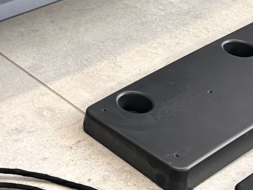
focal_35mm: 115
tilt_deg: -25.8
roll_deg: -1.3
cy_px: -68
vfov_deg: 12.4
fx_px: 841
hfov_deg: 16.1
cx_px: -85
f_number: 1.5
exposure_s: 1/50
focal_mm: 5.7
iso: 100
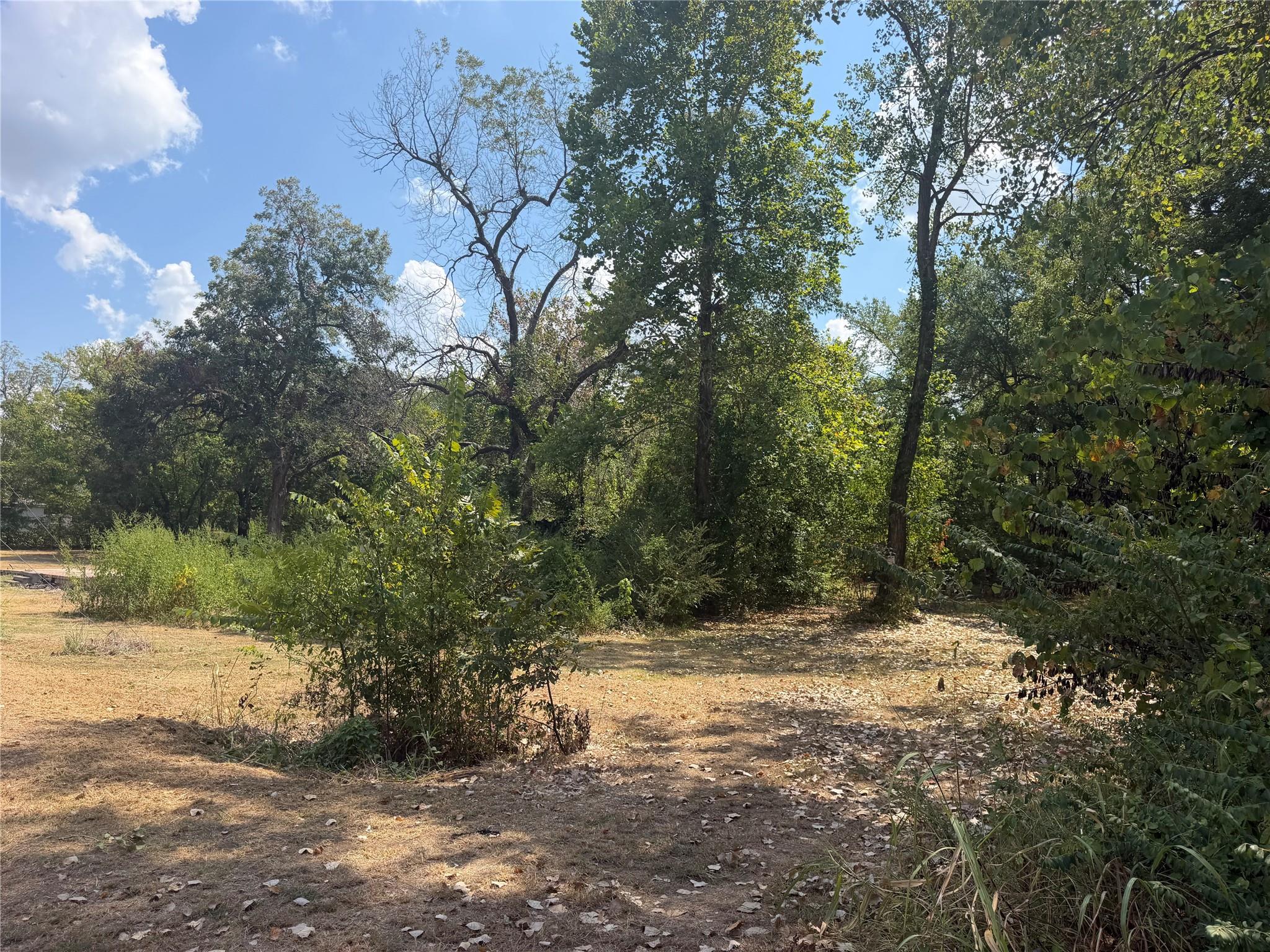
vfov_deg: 56.8
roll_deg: -0.1
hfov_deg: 71.6
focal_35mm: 24
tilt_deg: +4.7
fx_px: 881
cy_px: 476
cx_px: 635
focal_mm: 6.76
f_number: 1.78
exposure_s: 1/3145
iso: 80
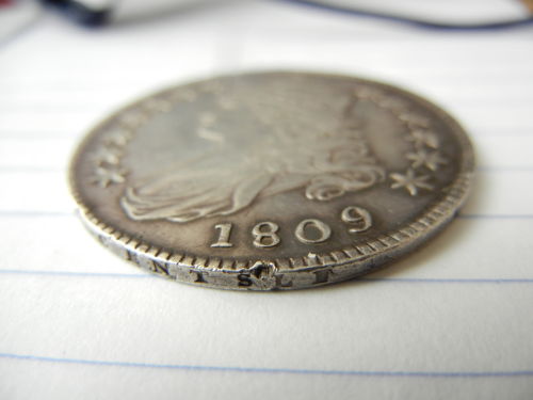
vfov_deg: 46.8
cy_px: 200
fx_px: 462
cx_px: 266
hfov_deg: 60.0
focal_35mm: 30
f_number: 3.5
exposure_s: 1/26.8
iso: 400
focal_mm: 5.4
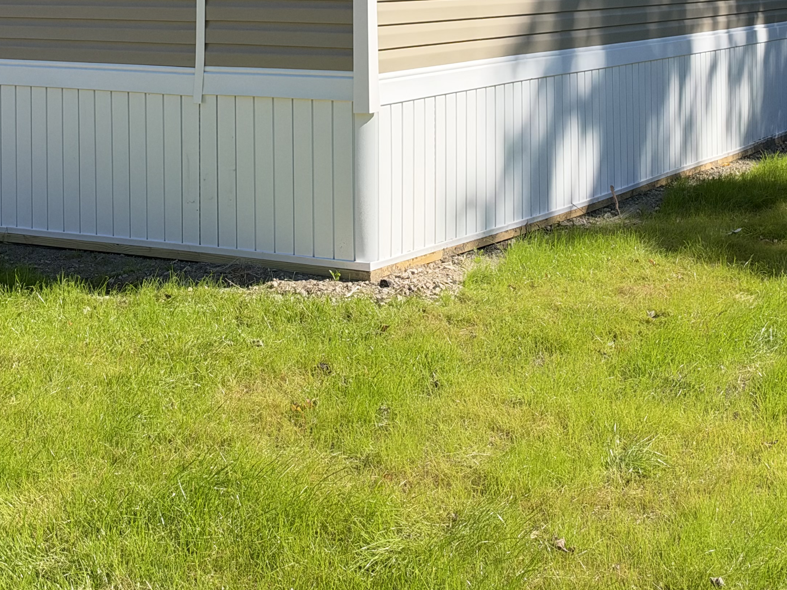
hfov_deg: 30.6
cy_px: -157
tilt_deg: +3.9
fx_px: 1432
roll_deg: +0.9
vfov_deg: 21.3
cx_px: 316
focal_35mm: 63
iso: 80
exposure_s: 1/3096
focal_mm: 6.93
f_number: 1.8
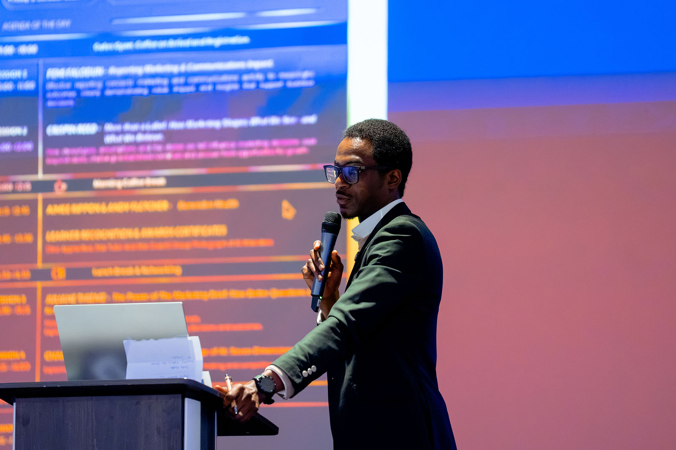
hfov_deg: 8.9
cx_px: 347
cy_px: 204
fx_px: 4351
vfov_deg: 5.9
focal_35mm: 232
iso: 2500
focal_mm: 200
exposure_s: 1/250
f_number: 2.8
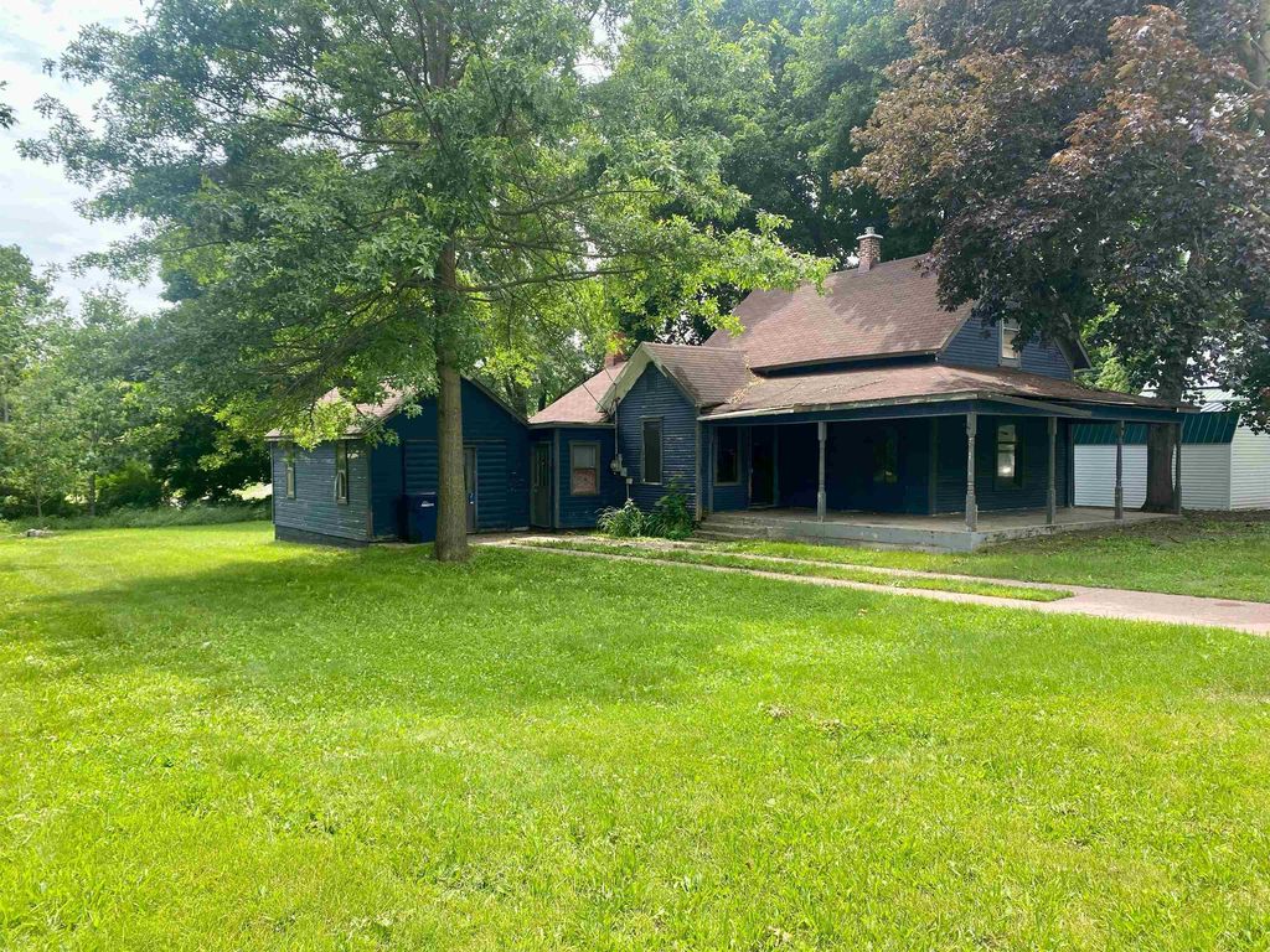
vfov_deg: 53.1
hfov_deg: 67.3
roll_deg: +0.0
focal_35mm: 26
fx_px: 954
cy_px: 476
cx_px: 635
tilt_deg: -2.0
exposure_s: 1/630
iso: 32
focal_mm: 4.25
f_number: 1.8
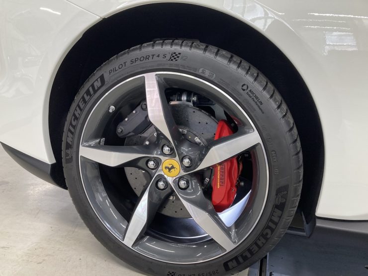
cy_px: 138
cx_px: 184
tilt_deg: -12.2
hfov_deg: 63.4
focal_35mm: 28
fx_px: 298
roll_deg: -0.3
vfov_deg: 49.7
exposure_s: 1/50
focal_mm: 3.99
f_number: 1.8
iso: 80
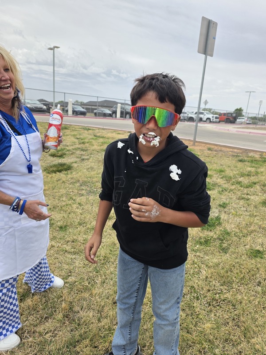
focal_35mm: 23
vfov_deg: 73.9
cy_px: 178
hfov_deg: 58.9
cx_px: 133
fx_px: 236
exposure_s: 1/5447
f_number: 1.7
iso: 80
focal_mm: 6.3
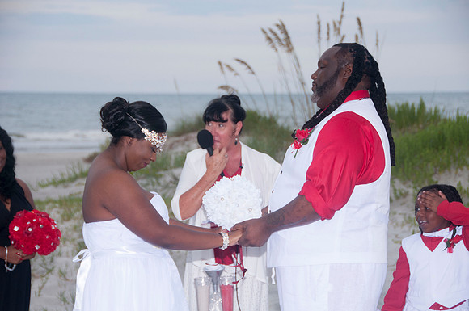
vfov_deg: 12.1
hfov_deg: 18.2
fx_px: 1464
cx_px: 234
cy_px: 156
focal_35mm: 112
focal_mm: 75
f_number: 5.6
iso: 200
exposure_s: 1/200
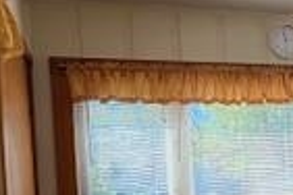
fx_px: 537
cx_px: 316
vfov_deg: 20.0
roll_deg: +3.0
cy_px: 195
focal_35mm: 66
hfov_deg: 28.0
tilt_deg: -1.0
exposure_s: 1/120
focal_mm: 2.22
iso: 64
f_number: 2.2
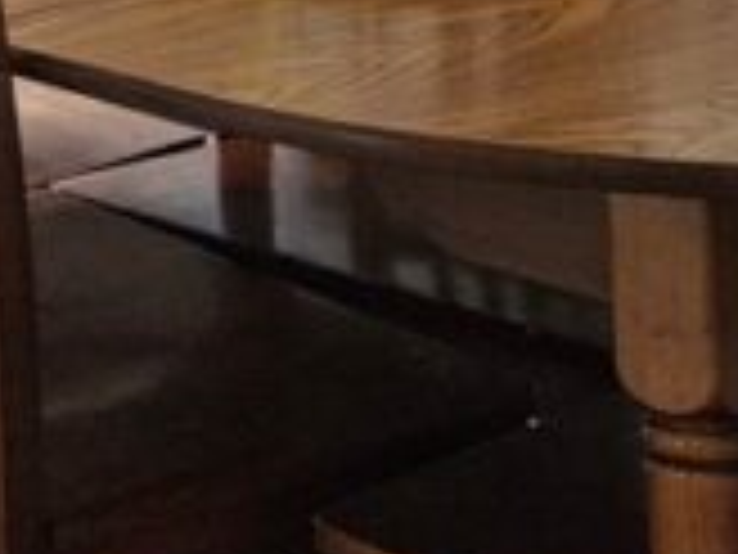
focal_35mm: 112
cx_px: -410
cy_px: -405
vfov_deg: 12.2
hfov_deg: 15.9
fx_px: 2388
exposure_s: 1/120
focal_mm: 5.4
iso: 1000
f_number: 1.8
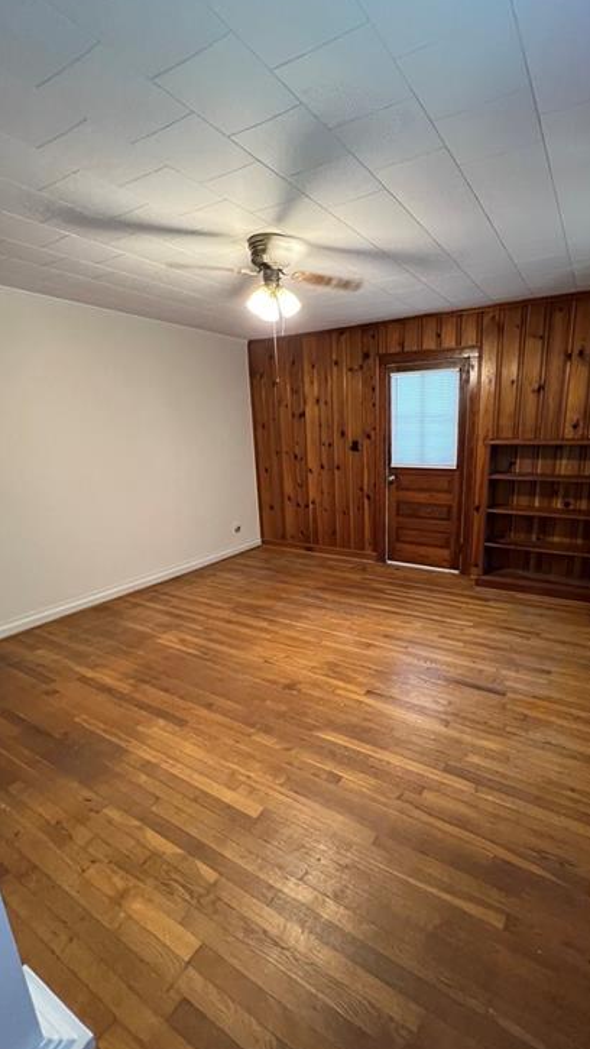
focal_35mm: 15
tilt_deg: -15.2
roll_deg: +1.1
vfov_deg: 103.0
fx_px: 417
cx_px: 346
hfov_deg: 70.0
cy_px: 538
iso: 800
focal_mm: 1.57
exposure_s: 1/60
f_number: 1.8
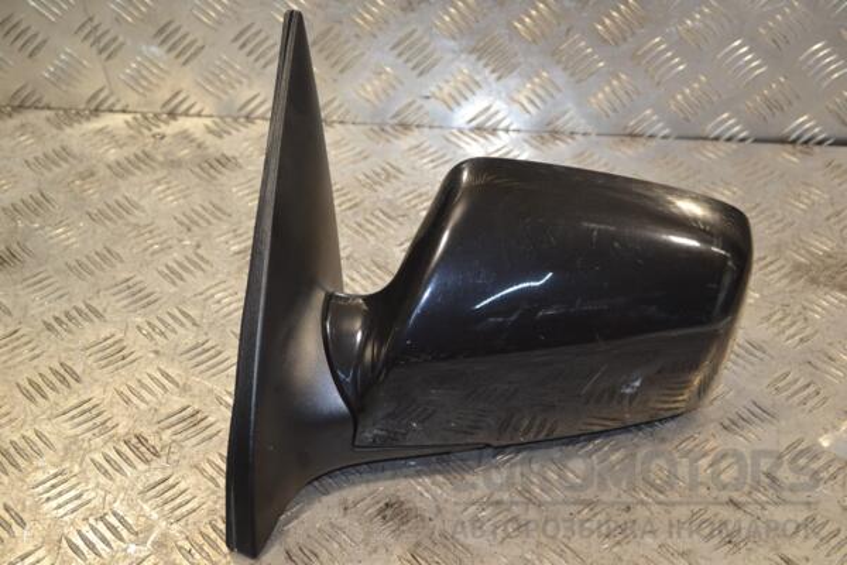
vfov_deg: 22.6
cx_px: 424
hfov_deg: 33.4
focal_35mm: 60
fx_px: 1412
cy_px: 282
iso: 400
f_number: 5.3
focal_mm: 40
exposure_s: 1/80
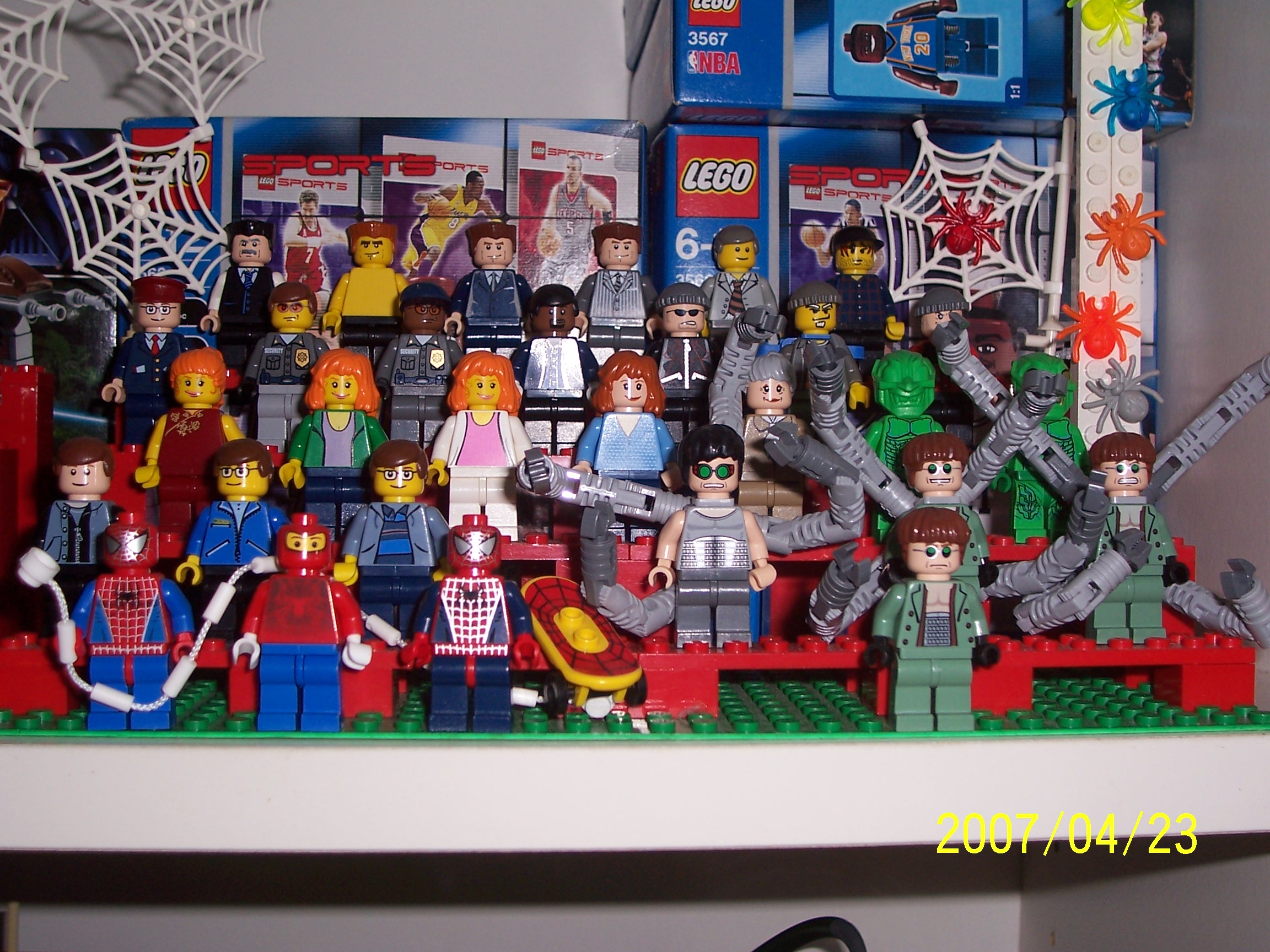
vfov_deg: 34.3
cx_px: 635
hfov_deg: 44.8
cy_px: 476
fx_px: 1541
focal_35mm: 42
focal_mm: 7
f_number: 3
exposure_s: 1/60
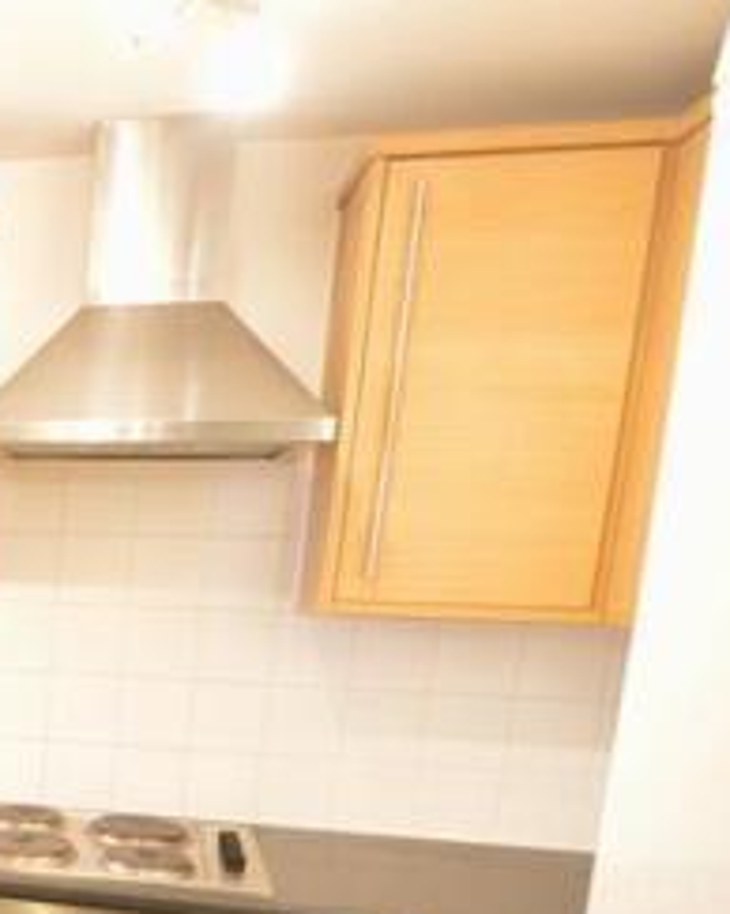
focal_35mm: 38
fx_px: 1028
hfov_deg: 31.3
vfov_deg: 45.0
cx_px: -192
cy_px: 760
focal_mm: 10
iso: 2000
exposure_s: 1/15
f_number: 3.5
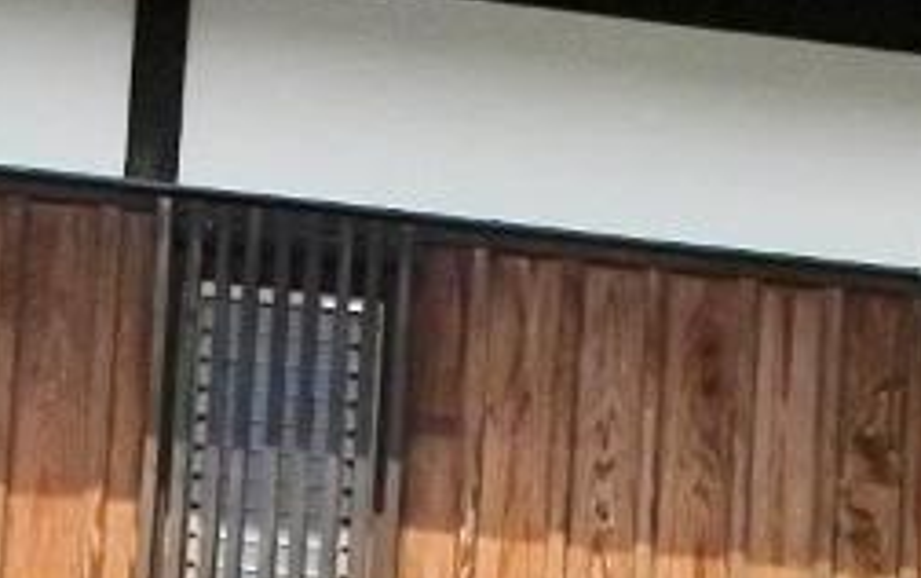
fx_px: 5477
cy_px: 1240
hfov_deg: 8.6
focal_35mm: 218
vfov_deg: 5.9
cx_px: 2332
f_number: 8
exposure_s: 1/4000
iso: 1600
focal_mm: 11.3
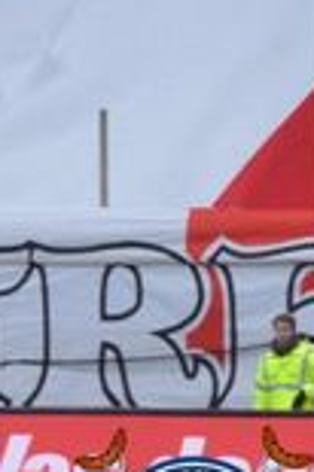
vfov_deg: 4.4
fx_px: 6215
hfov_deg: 2.9
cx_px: -509
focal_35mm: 474
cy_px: 116
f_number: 5.6
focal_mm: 86
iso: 400
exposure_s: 1/500
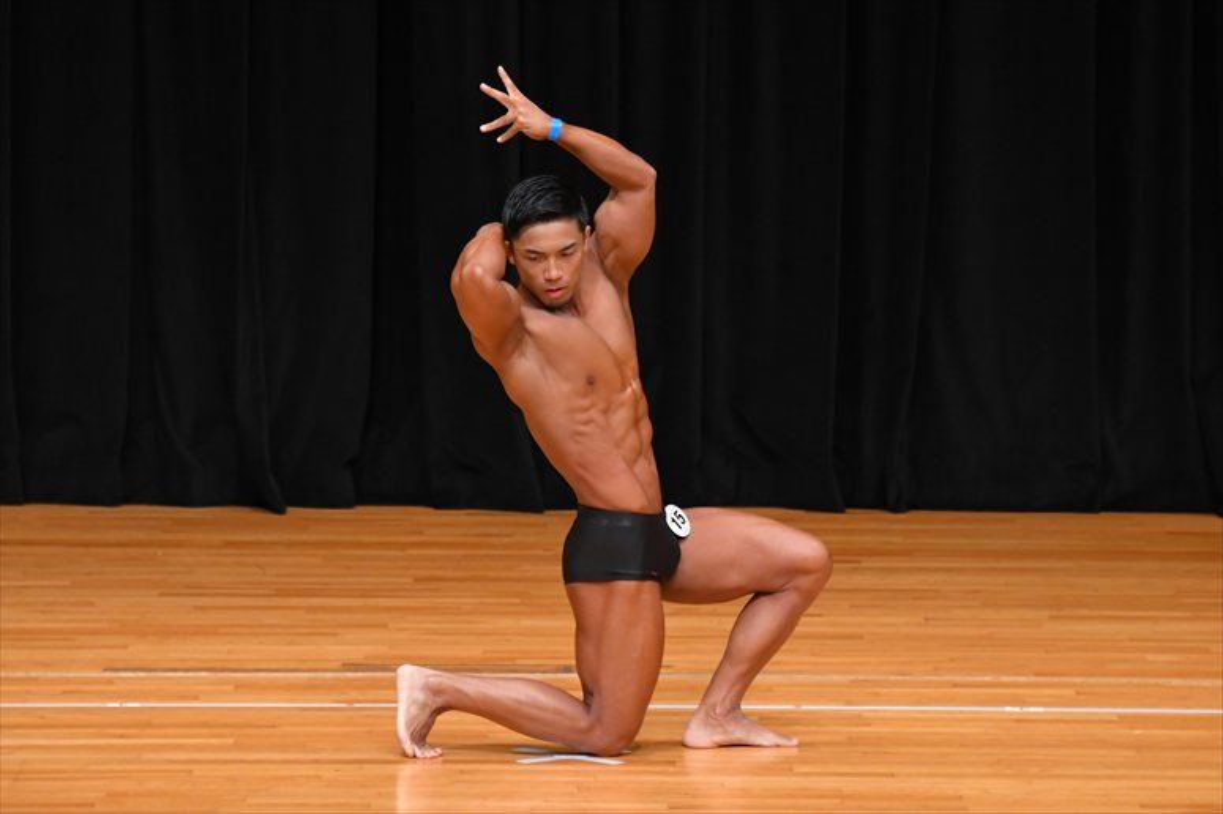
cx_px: 612
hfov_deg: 6.5
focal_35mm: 315
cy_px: 407
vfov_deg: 4.4
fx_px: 10696
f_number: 5.6
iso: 3200
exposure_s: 1/400
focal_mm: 210
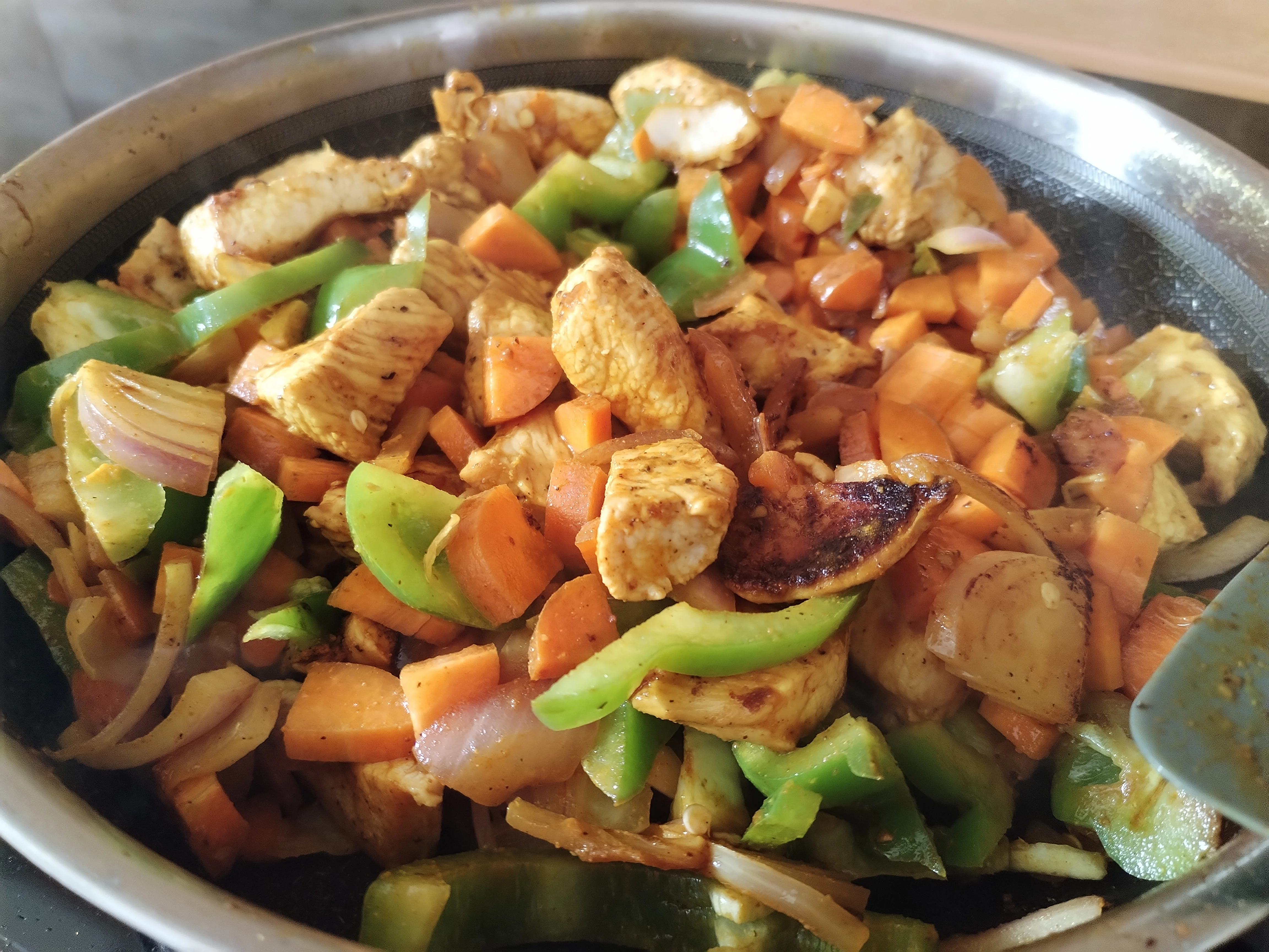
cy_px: 476
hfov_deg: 61.7
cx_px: 634
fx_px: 1063
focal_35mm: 29
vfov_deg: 48.2
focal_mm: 4.75
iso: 704
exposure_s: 1/33.3
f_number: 1.8
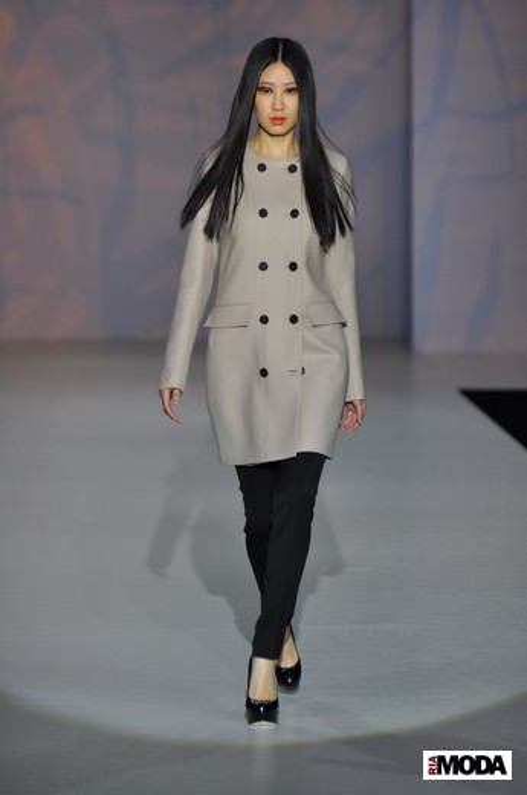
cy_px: 398
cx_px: 264
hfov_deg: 4.9
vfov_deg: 7.4
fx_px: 6113
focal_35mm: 278
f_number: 4
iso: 400
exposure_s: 1/320
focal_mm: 185
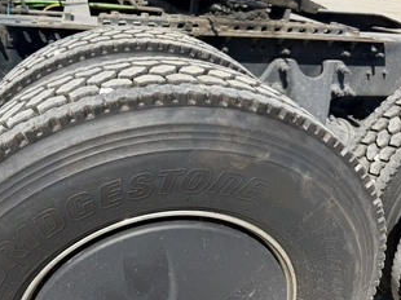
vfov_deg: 45.0
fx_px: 359
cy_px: 112
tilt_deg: -22.7
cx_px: 147
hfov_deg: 57.6
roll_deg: -5.0
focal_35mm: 31
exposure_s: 1/3145
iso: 80
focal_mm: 6.76
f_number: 1.78
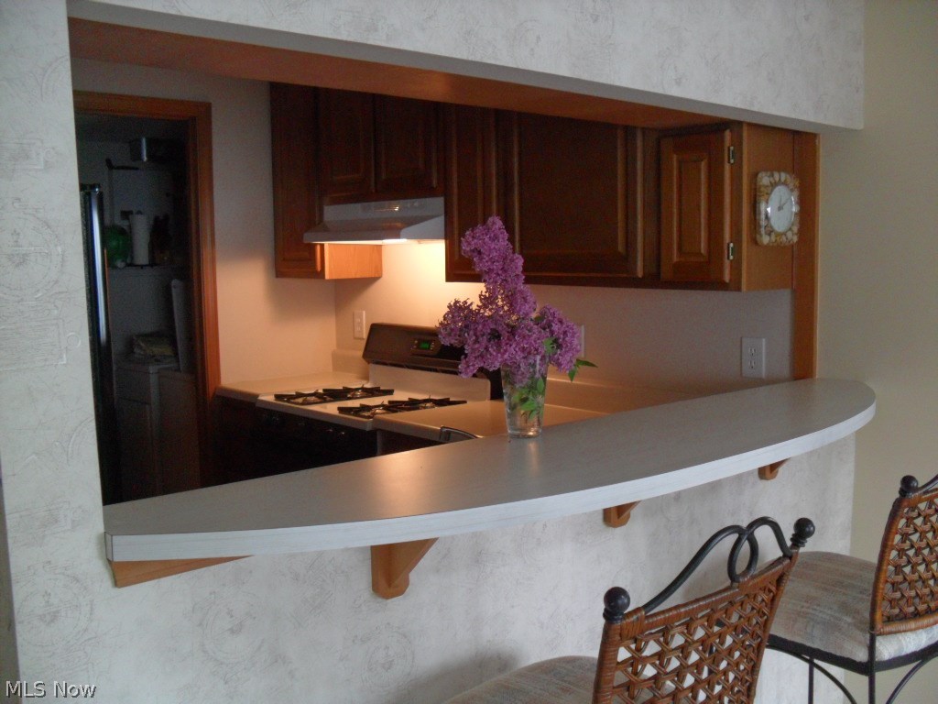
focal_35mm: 35
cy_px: 352
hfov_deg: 52.6
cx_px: 469
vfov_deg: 40.7
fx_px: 948
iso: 160
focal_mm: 6.3
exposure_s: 1/45
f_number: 3
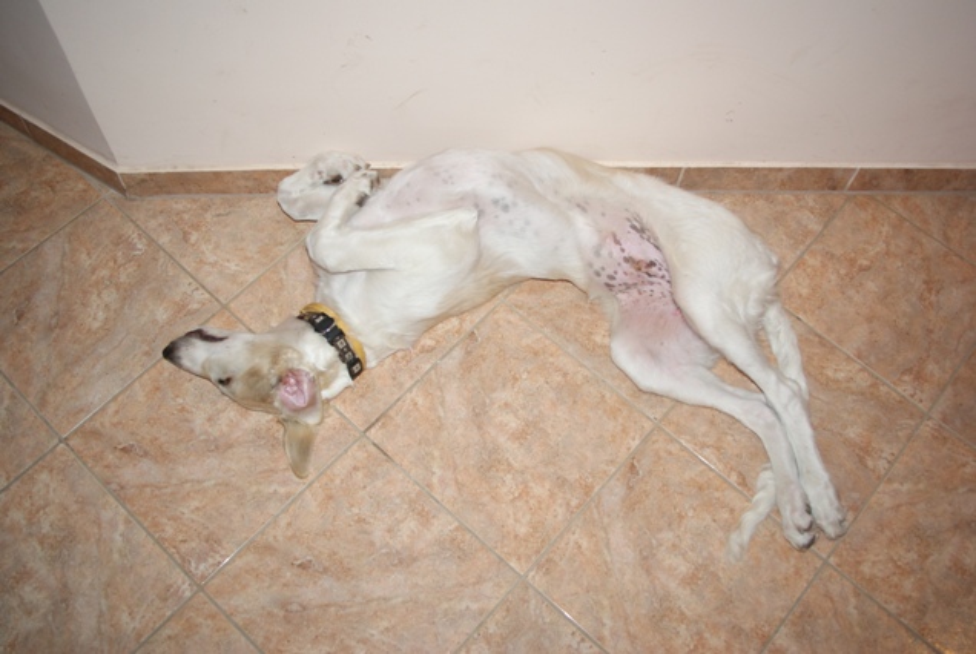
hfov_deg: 57.2
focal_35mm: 33
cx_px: 488
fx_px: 896
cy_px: 327
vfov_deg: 40.1
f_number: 5.6
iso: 400
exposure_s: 1/60
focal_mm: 22
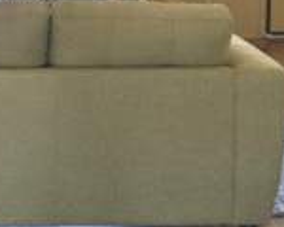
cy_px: -65
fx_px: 815
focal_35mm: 97
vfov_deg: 15.2
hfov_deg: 19.0
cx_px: -28
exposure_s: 1/30
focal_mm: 3.3
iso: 64
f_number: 2.4
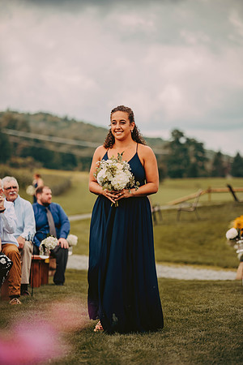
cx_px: 122
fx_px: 1316
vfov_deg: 15.8
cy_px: 182
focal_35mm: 130
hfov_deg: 10.5
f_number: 2.8
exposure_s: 1/1600
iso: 200
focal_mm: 130
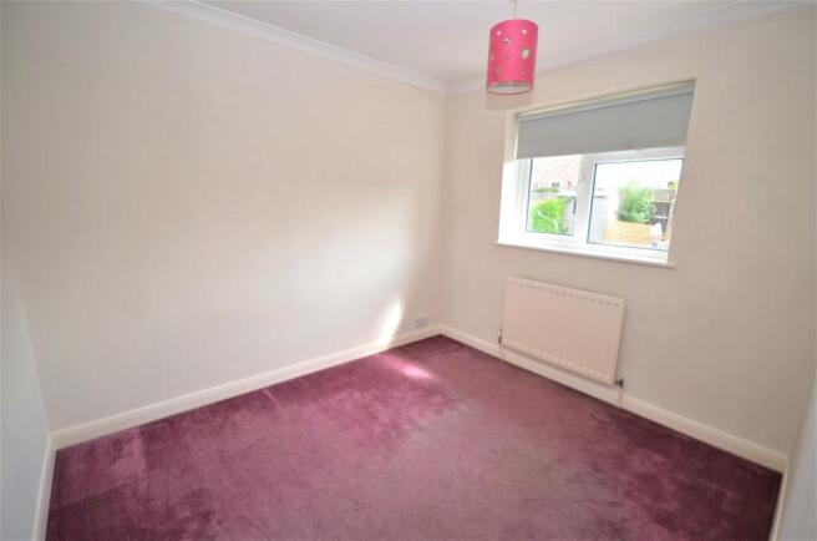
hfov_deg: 100.5
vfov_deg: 77.0
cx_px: 408
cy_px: 270
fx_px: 340
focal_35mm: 15
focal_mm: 10
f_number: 4.5
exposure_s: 1/80
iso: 200
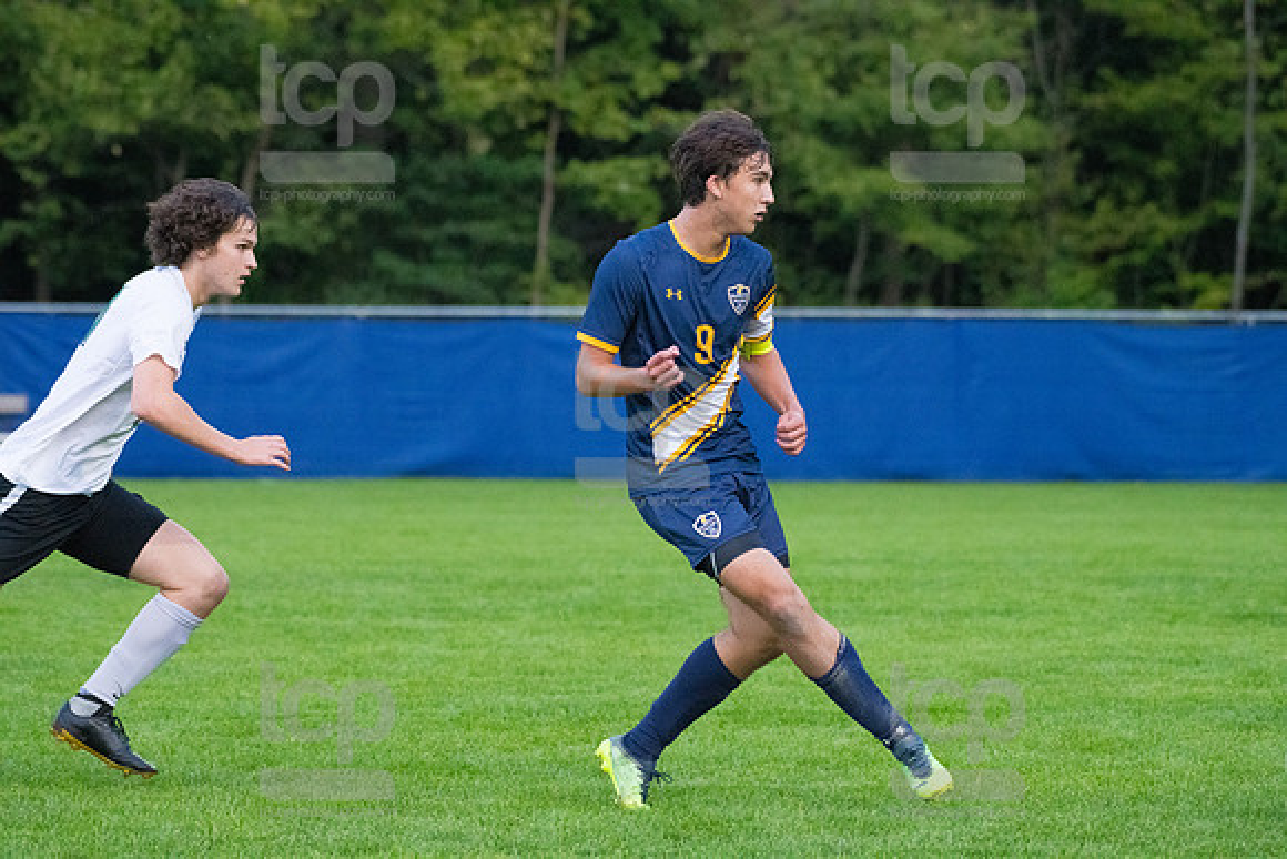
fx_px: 7509
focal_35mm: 210
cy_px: 430
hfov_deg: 9.8
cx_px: 644
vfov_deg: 6.5
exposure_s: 1/2000
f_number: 5.6
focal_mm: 210
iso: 6400
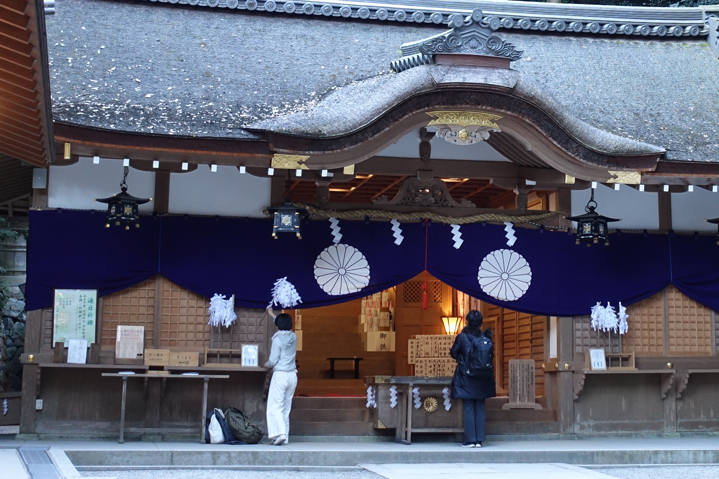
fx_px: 1398
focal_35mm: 70
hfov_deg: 28.7
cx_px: 466
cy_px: 131
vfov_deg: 19.3
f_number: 2.8
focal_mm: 17.27
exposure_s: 1/30
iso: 800
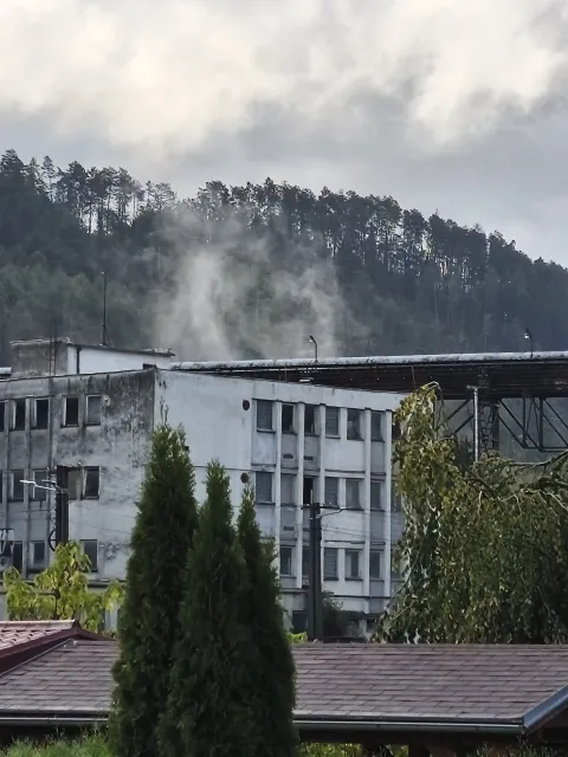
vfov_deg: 13.2
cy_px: 378
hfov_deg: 9.9
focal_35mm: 150
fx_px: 3282
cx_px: 284
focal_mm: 6.18
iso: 50
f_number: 1.65
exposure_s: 1/1228
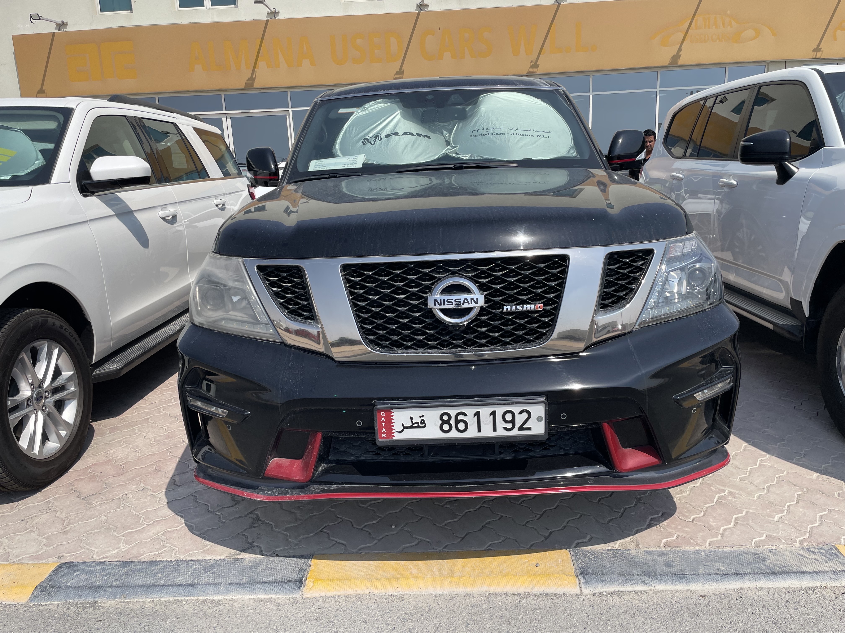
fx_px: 635
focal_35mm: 26
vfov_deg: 53.1
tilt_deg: -9.6
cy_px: 316
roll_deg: +0.0
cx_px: 422
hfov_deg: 67.3
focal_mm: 4.2
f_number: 1.6
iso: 32
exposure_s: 1/4464
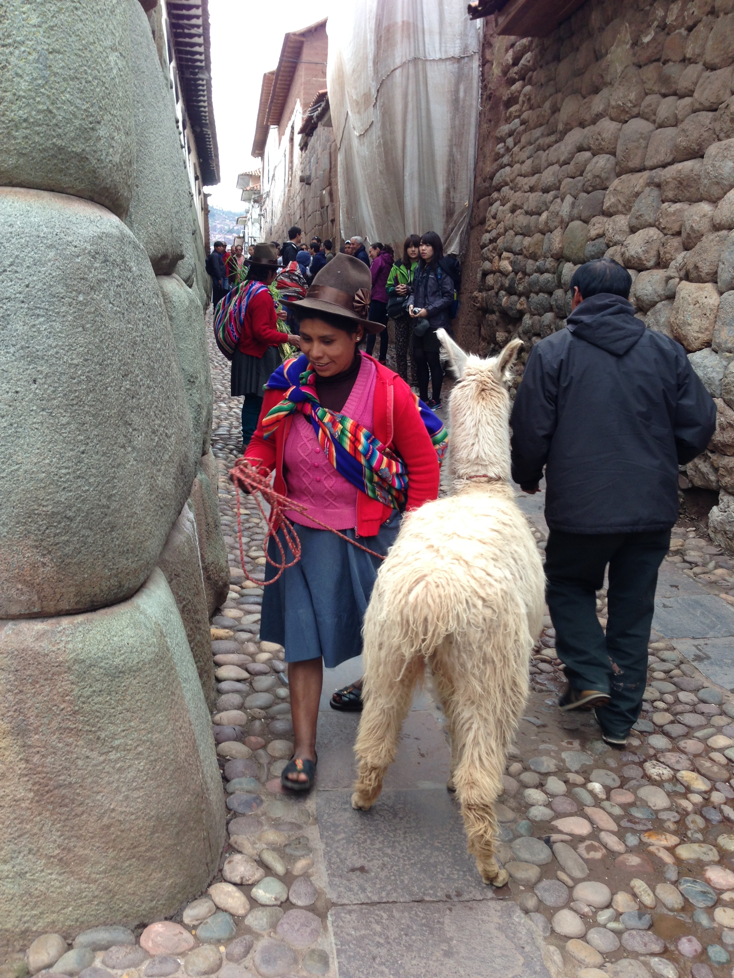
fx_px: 933
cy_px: 489
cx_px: 367
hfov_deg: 42.9
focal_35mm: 33
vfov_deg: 55.4
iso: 50
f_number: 2.4
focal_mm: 4.12
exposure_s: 1/141
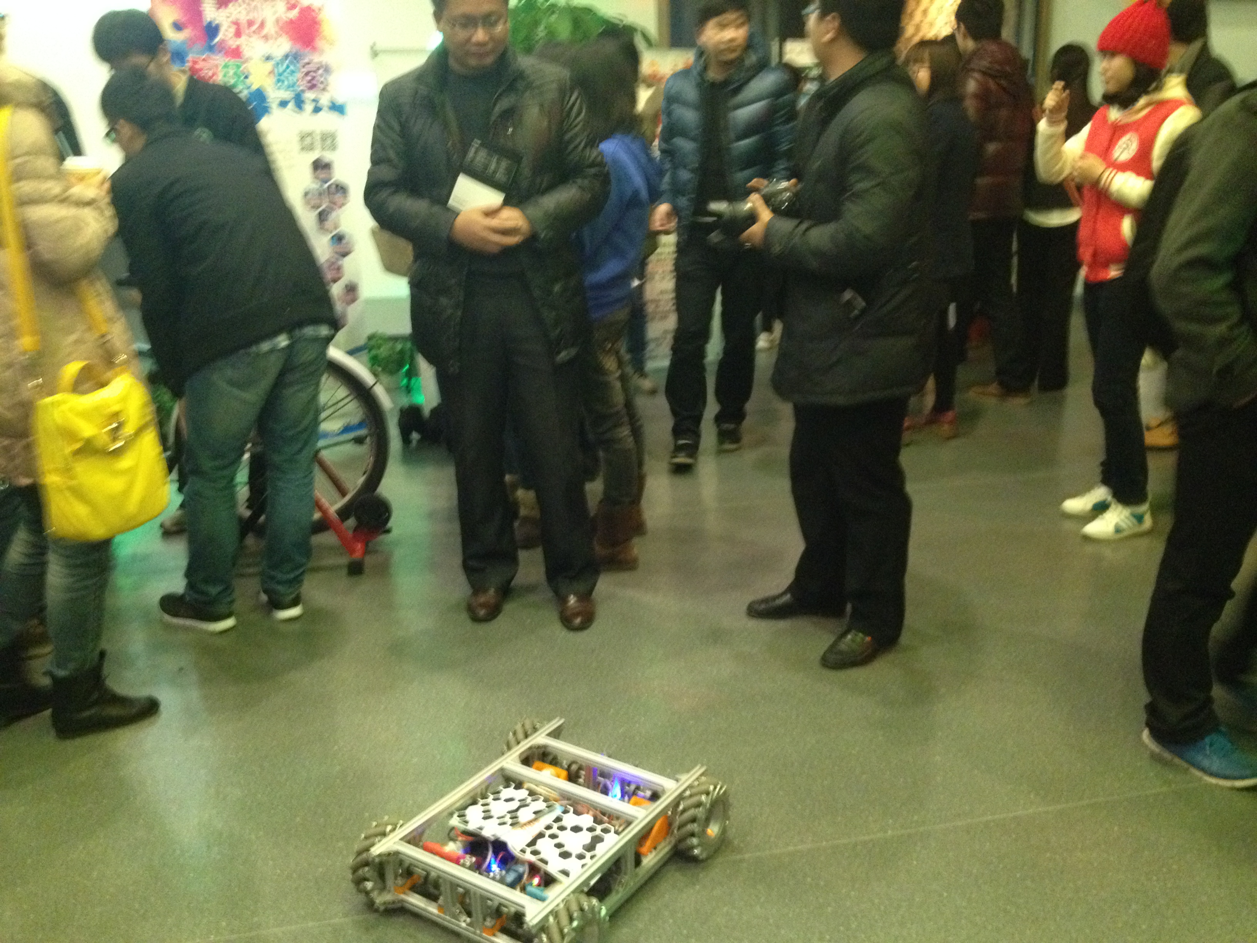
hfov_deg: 52.6
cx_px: 628
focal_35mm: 35
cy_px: 472
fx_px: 1271
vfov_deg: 40.7
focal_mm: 4.28
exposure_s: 1/15
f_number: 2.4
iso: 500
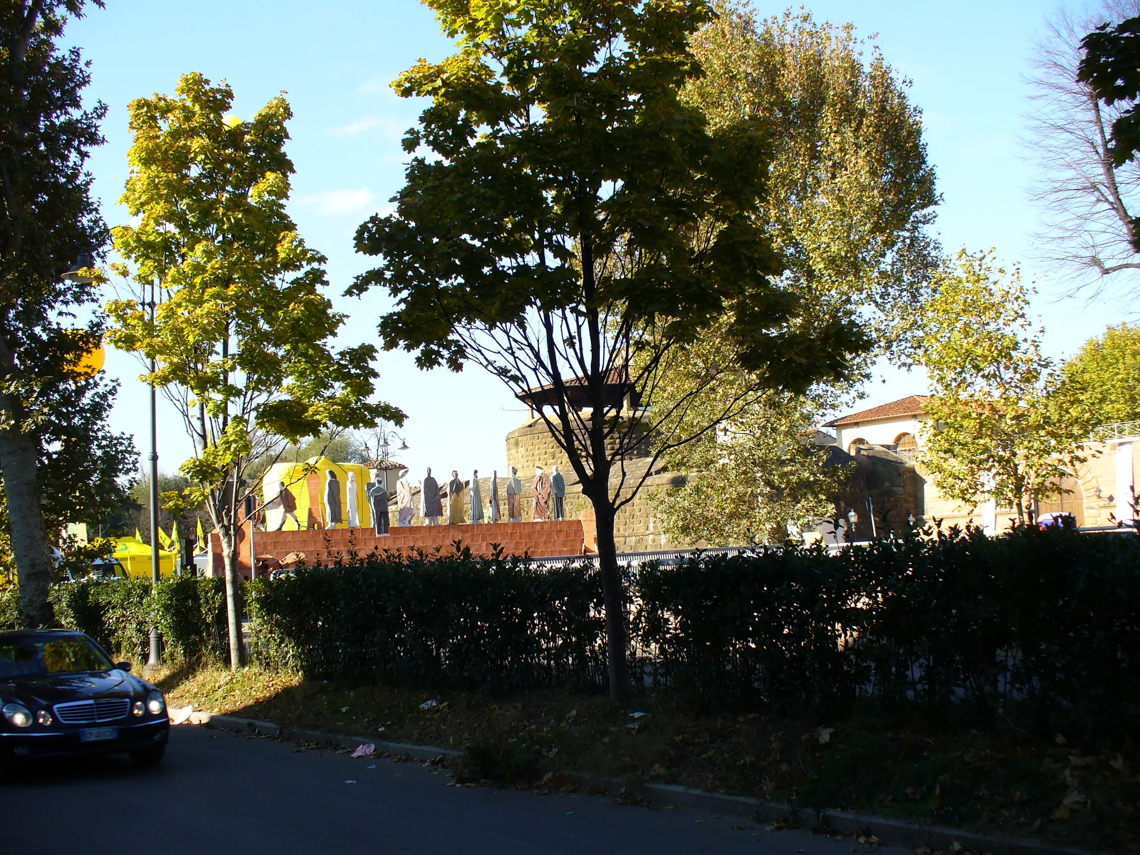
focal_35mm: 37
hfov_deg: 50.1
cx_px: 570
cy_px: 428
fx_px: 1219
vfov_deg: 38.7
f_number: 5.6
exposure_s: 1/125
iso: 80
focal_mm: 6.1
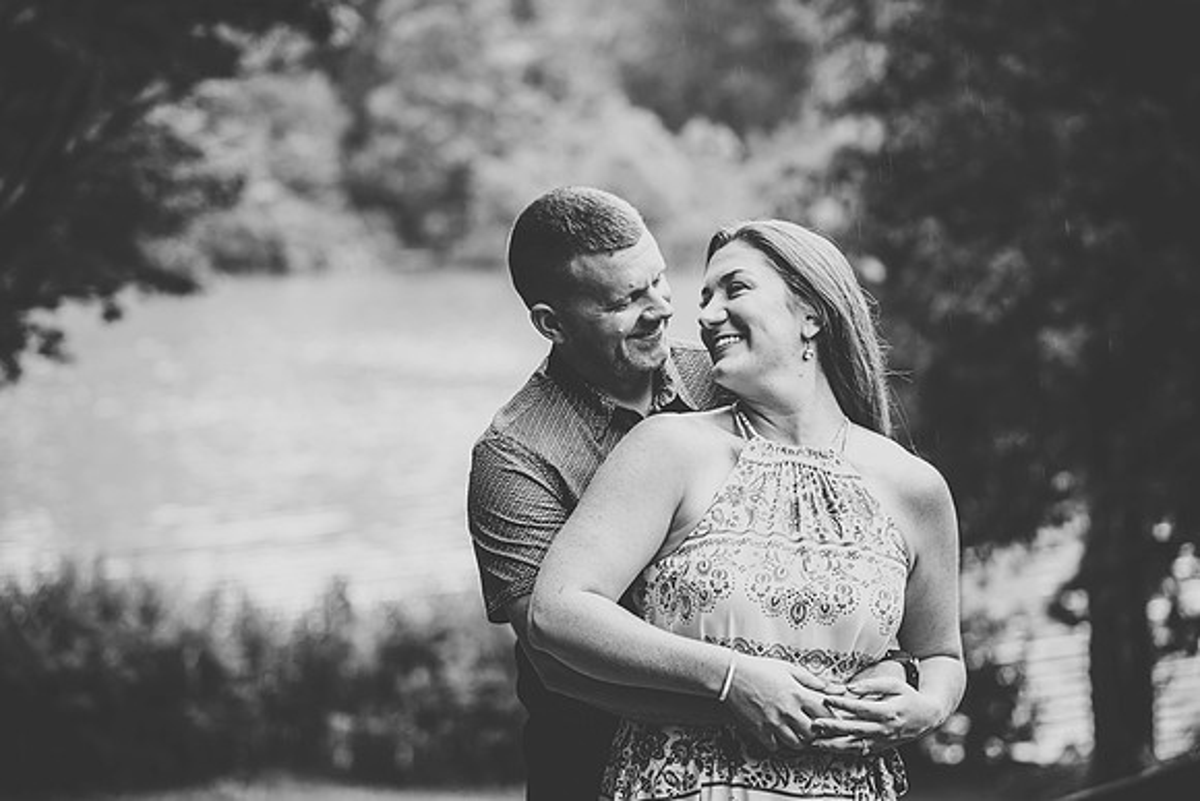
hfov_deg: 22.1
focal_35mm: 92
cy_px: 400
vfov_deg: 14.9
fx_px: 3067
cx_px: 600
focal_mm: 92
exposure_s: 1/125
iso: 320
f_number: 2.8
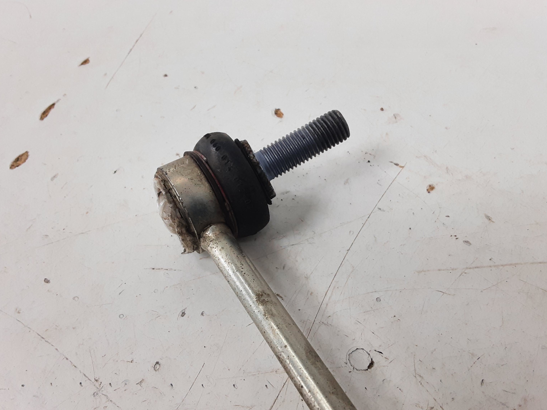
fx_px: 458
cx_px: 267
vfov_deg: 48.2
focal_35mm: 29
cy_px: 213
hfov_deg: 61.7
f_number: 1.9
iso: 80
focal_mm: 2.91
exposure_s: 1/100
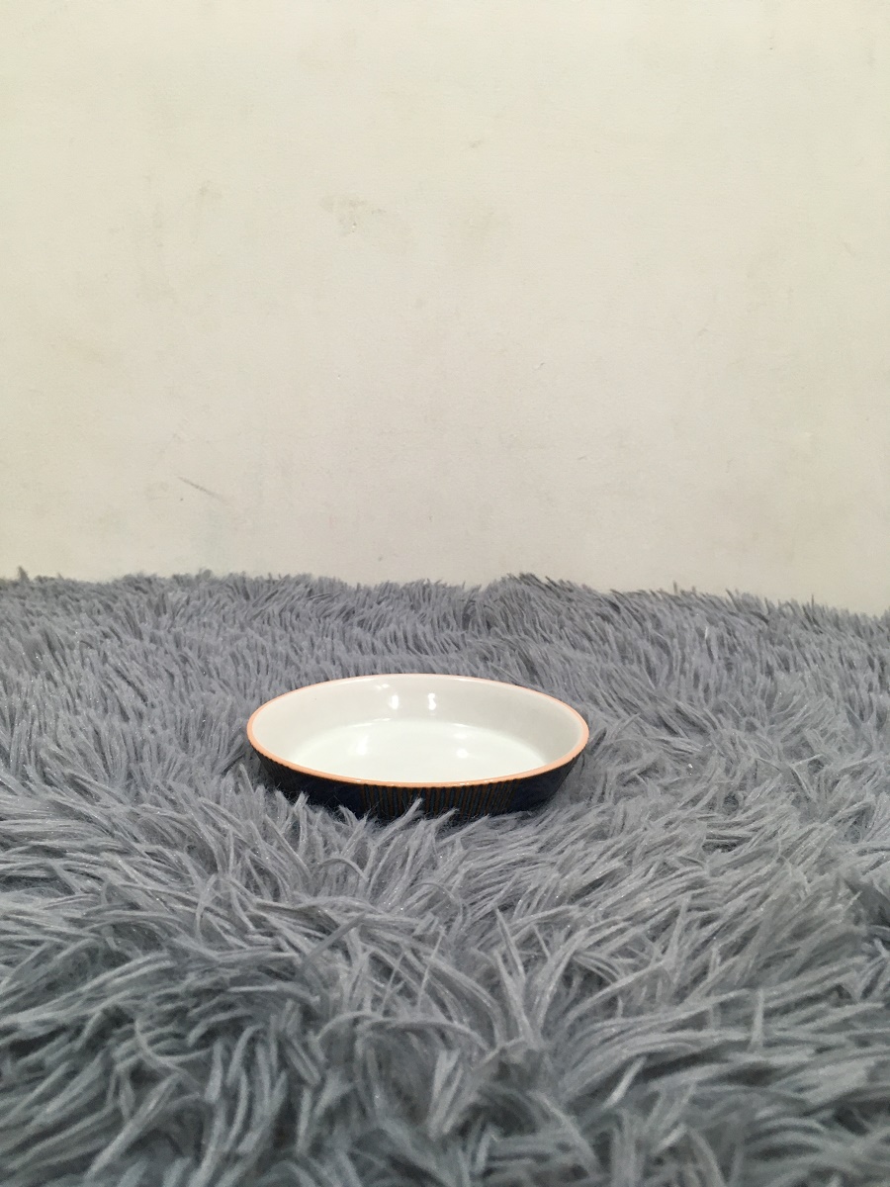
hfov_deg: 48.2
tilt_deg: -12.7
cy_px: 594
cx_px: 445
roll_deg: -1.3
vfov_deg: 61.7
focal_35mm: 29
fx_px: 994
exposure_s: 1/33
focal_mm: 4.15
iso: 100
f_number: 2.2
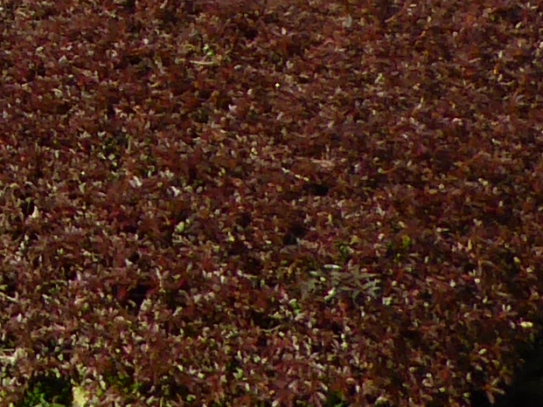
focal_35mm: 197
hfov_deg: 9.2
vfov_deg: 7.3
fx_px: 3091
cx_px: -650
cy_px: -378
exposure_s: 1/1000
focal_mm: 4.3
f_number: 3.3
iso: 100
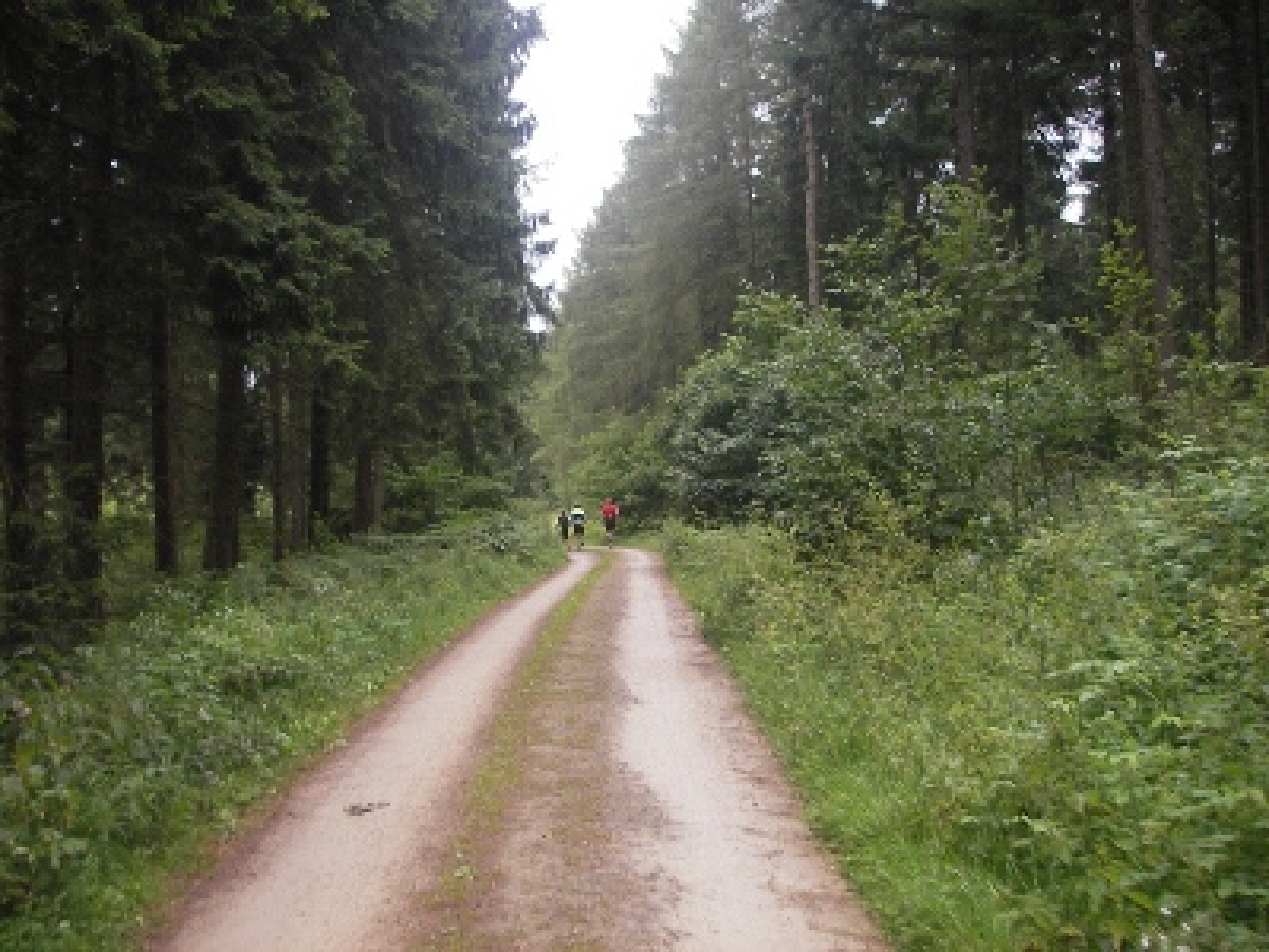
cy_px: 476
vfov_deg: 37.7
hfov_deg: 49.0
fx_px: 1393
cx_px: 634
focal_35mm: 38
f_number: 3.3
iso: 50
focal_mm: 6.3
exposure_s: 1/100
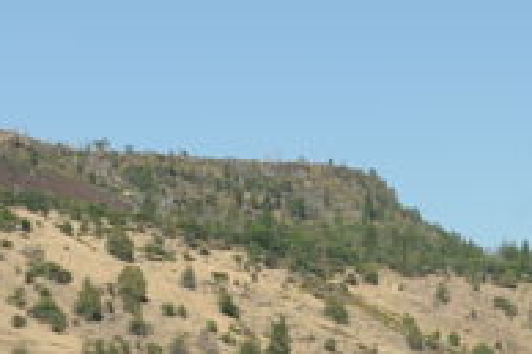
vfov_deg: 7.2
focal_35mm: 190
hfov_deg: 10.2
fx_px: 2805
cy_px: 362
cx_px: 952
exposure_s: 1/640
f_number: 8
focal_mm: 46
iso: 200
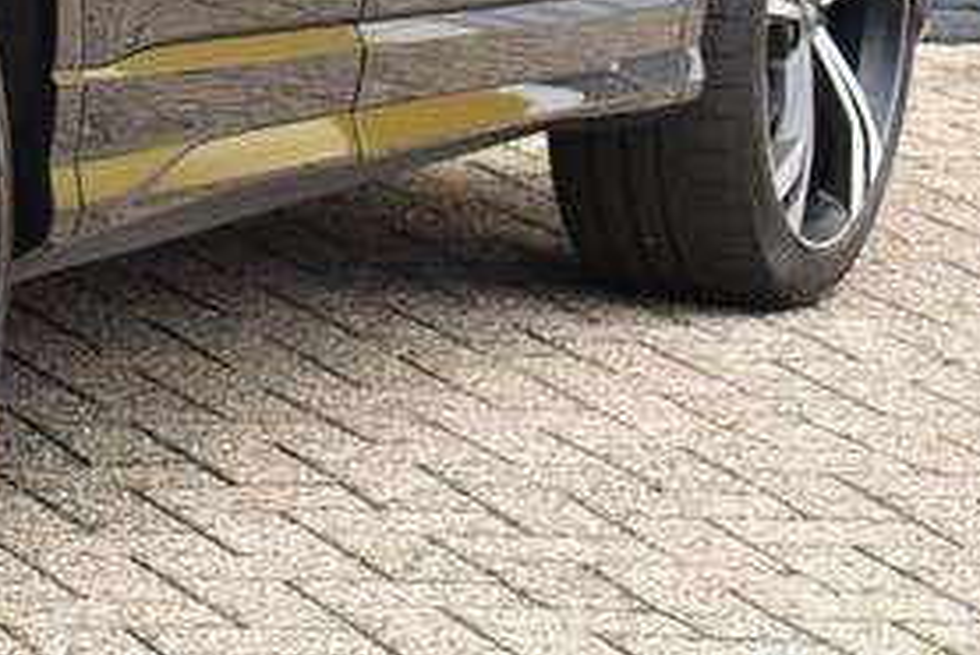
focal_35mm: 266
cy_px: -340
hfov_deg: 7.5
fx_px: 7245
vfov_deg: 5.1
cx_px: -665
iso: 400
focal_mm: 48
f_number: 7.1
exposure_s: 1/200
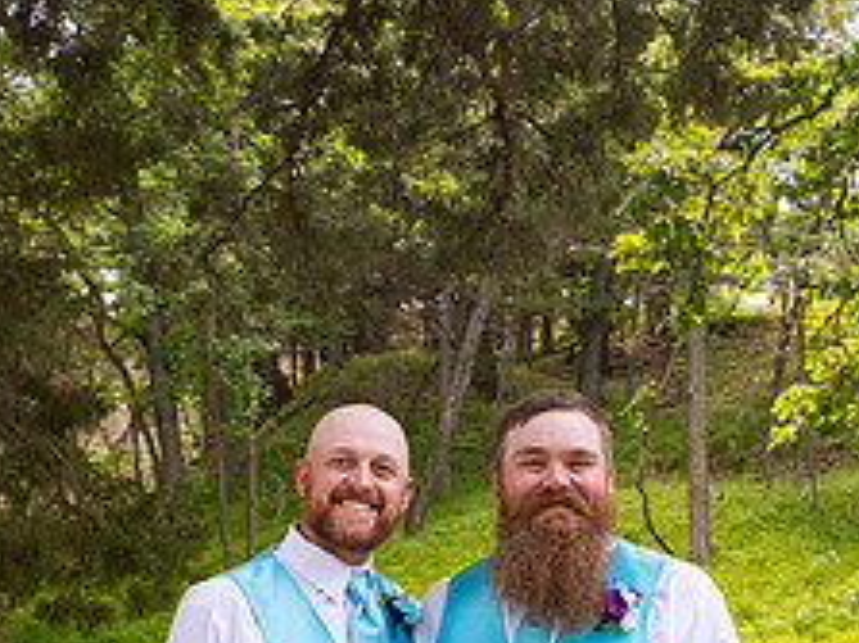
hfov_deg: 31.2
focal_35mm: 62
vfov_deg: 22.2
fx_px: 1538
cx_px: 404
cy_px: 732
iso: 250
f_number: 5
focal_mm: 32
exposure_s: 1/125
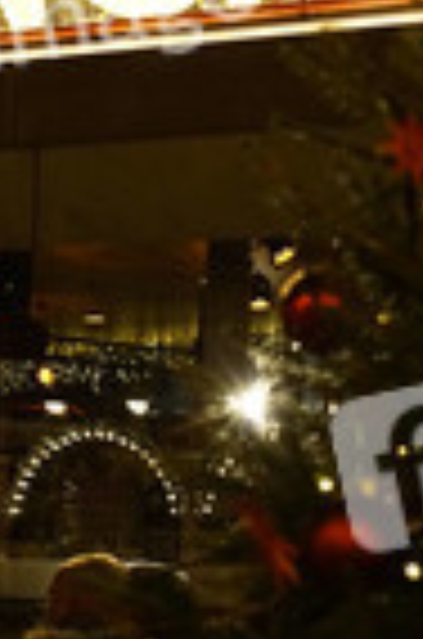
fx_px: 2001
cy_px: 220
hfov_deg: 12.1
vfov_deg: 18.1
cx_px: 153
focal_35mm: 113
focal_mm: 40
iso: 1600
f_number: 4
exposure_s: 1/200
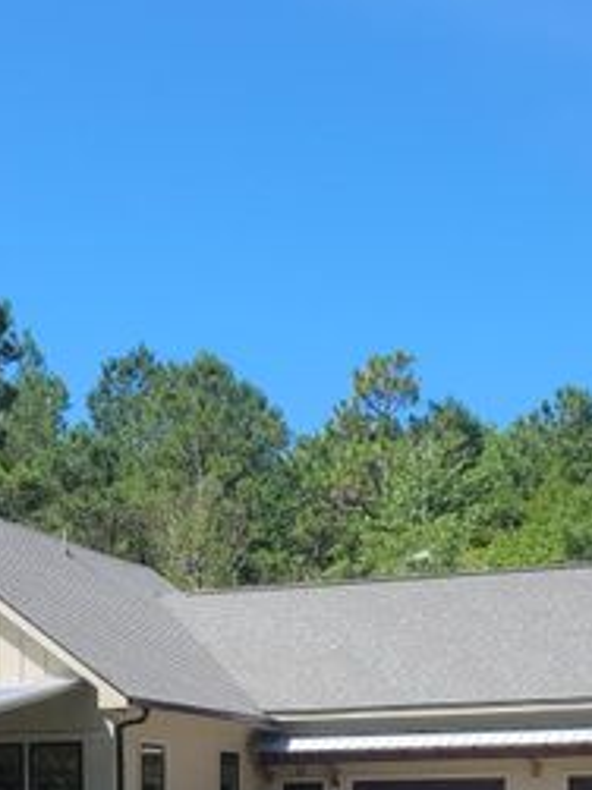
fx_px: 1575
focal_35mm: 69
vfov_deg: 25.8
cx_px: 176
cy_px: 892
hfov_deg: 21.2
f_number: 1.8
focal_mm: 5.4
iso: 40
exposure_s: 1/1135
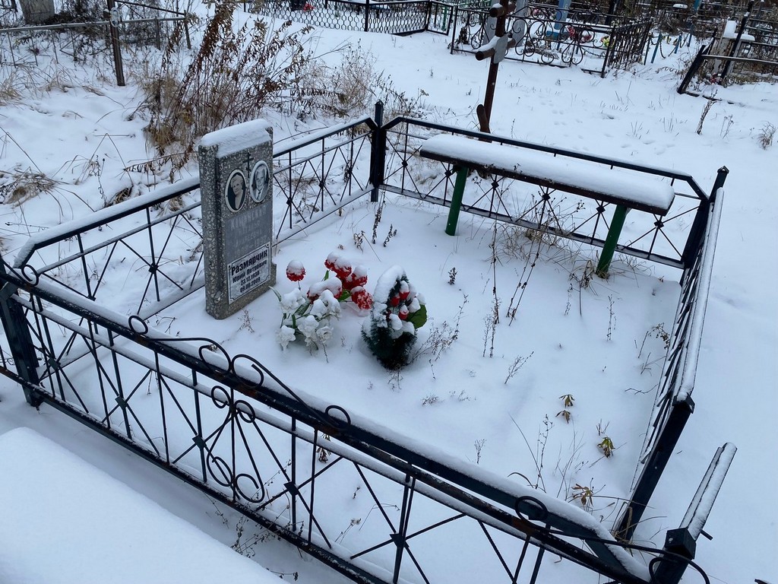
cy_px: 292
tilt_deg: -25.3
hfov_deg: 67.3
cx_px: 389
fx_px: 584
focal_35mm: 26
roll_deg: -2.1
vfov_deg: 53.1
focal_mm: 4.25
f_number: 1.8
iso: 32
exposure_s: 1/534
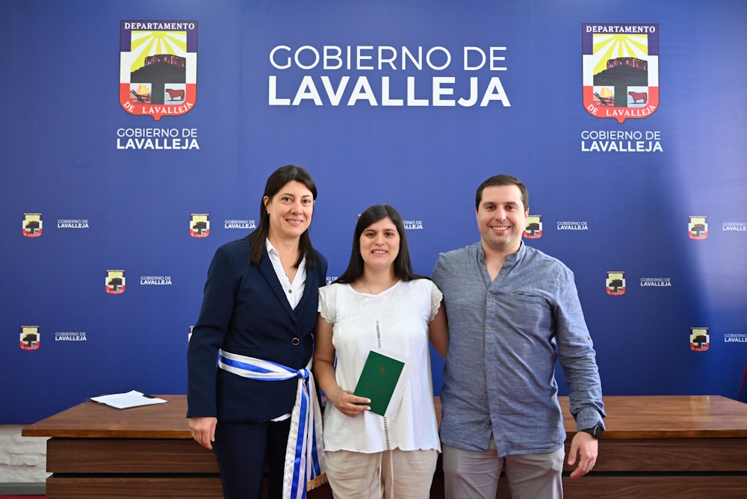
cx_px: 374
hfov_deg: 57.9
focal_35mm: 32
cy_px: 250
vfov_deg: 40.6
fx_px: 675
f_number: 4
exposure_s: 1/250
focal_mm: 32.5
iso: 1600
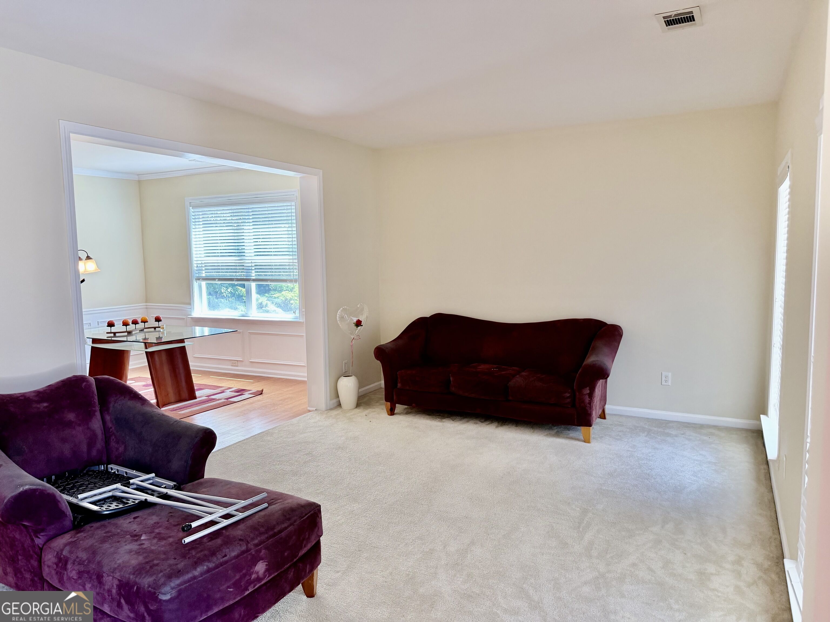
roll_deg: +1.1
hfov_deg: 71.6
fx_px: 575
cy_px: 311
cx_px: 415
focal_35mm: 24
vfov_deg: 56.8
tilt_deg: -6.0
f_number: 1.78
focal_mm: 6.76
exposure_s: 1/120
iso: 200
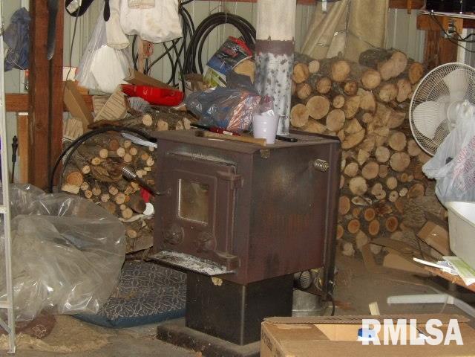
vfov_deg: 20.4
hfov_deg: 27.0
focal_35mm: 72
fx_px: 988
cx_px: 238
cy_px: 178
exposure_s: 1/20
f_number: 4.1
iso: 800
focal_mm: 13
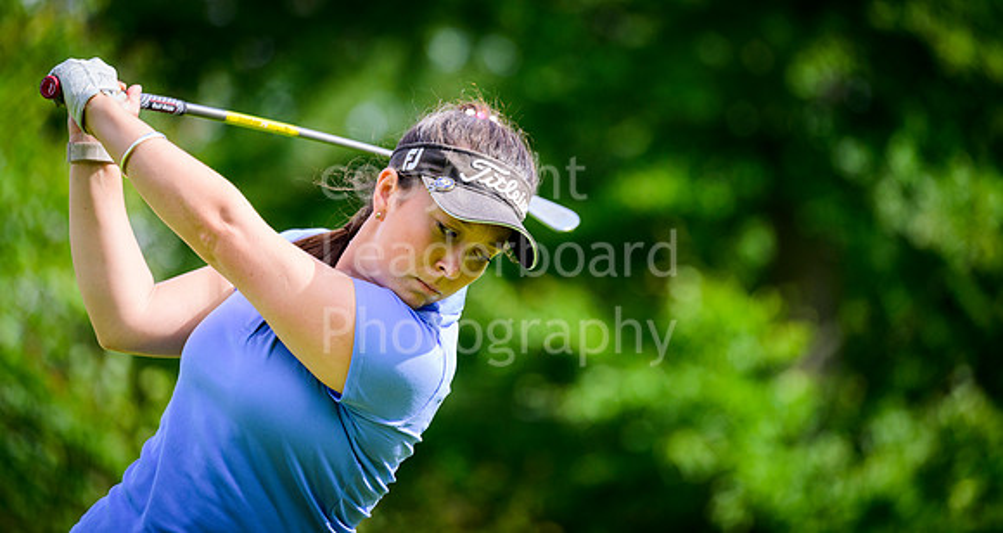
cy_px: 199
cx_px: 502
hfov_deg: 6.9
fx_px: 8355
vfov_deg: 3.7
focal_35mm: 318
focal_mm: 300
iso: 640
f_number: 5.3
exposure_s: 1/1000
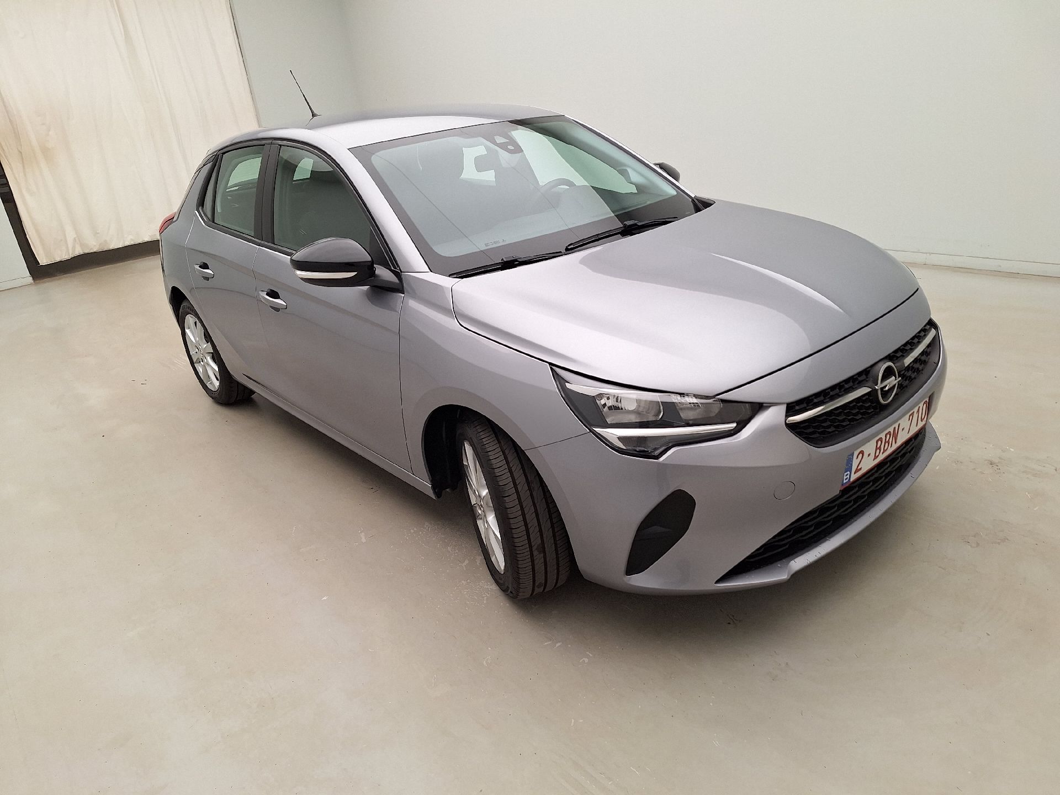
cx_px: 530
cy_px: 398
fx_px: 704
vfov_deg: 58.9
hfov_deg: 73.9
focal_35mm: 23
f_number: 1.8
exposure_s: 1/100
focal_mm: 5.54
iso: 40
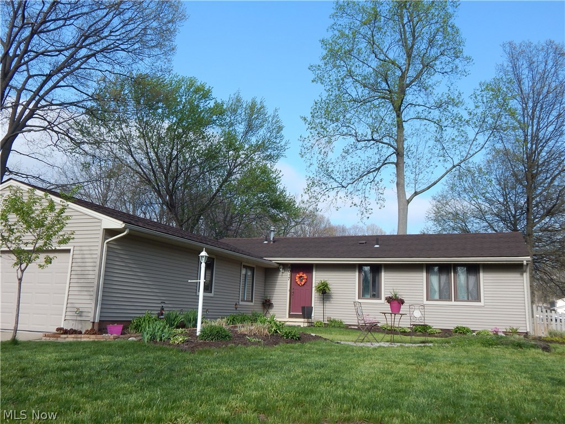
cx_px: 282
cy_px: 212
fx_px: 506
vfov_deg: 45.4
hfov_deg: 58.4
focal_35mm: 31
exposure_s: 1/800
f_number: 3.2
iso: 125
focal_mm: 5.6
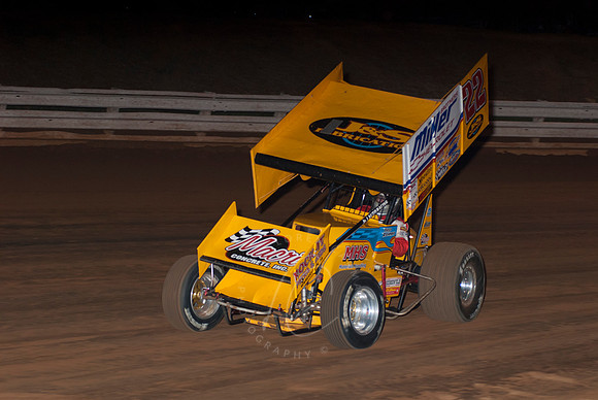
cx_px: 299
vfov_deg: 11.4
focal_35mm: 120
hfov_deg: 17.0
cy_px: 200
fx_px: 1995
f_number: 4
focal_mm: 80
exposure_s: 1/400
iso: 200
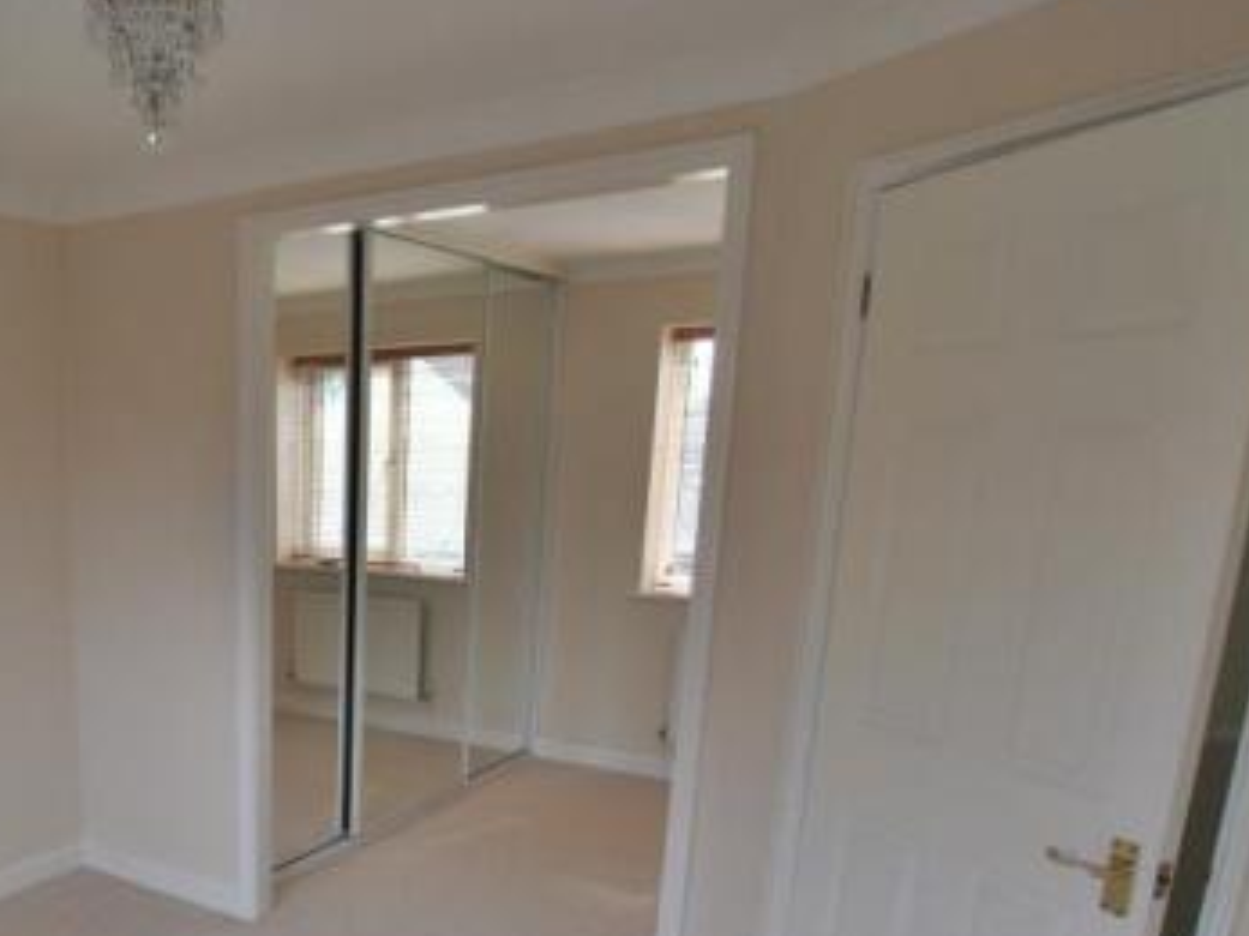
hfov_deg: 55.1
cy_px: 740
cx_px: 218
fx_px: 1079
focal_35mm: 30
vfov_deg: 44.7
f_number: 5.6
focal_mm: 11
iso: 200
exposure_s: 1/125
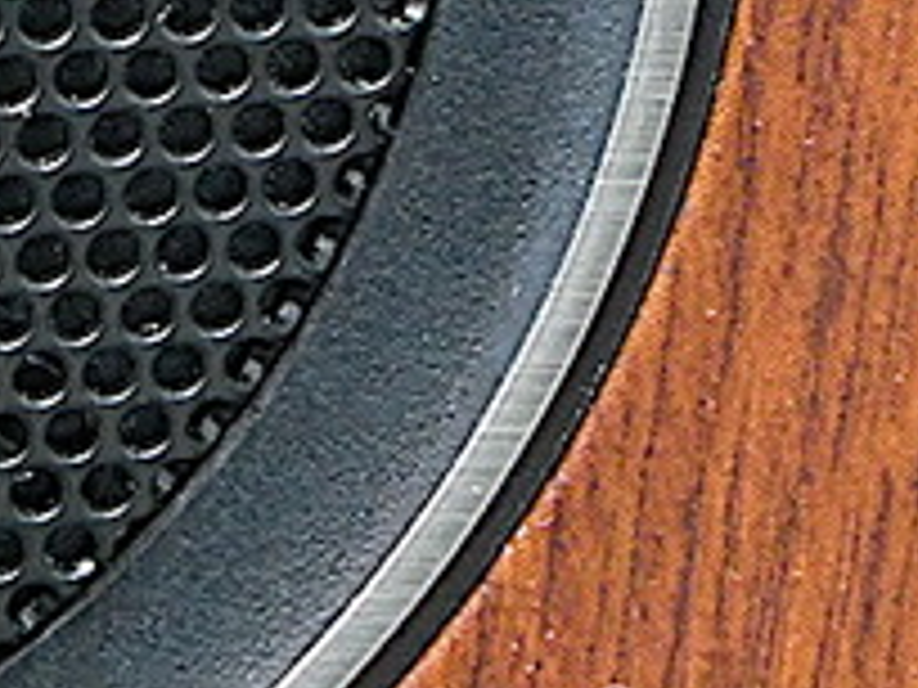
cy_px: -337
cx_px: -742
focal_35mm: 634
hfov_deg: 3.1
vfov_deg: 2.3
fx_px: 16813
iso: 400
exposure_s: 1
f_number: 5.6
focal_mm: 24.2
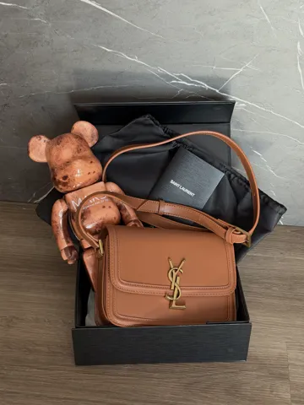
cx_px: 152
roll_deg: -1.0
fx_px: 562
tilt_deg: -38.8
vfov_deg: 39.7
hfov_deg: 30.3
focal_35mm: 48
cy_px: 202
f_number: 1.78
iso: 100
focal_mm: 6.76
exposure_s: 1/60
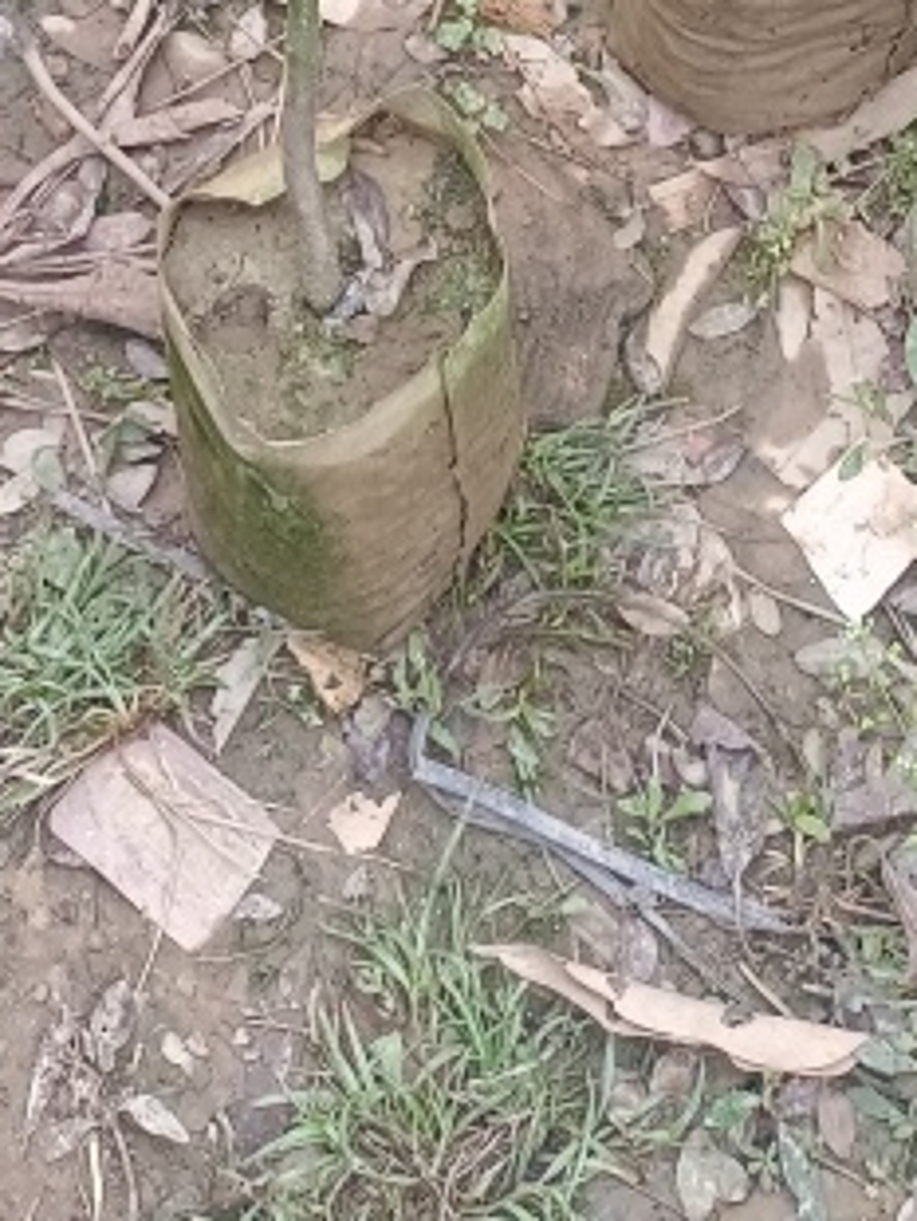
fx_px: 3033
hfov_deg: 17.1
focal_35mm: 86
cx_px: 638
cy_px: -802
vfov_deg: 18.9
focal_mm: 4.71
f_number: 1.79
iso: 422
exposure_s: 1/100
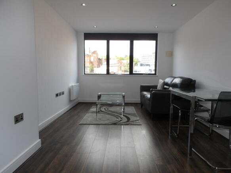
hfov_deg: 71.6
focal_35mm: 24
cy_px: 86
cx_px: 116
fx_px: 160
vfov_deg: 56.8
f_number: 4.1
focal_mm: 4.3
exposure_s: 1/62
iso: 100
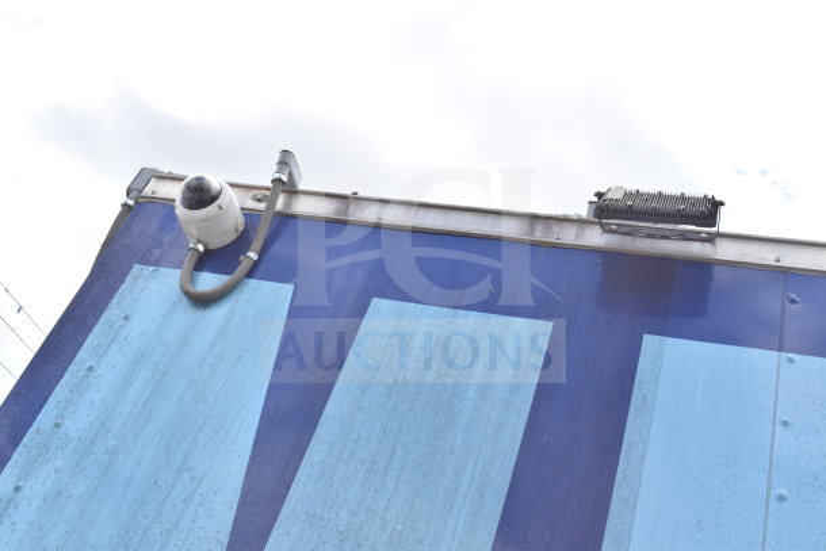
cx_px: 413
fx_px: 929
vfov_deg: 33.0
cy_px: 276
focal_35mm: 40
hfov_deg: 47.9
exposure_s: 1/250
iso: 200
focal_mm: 27
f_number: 8
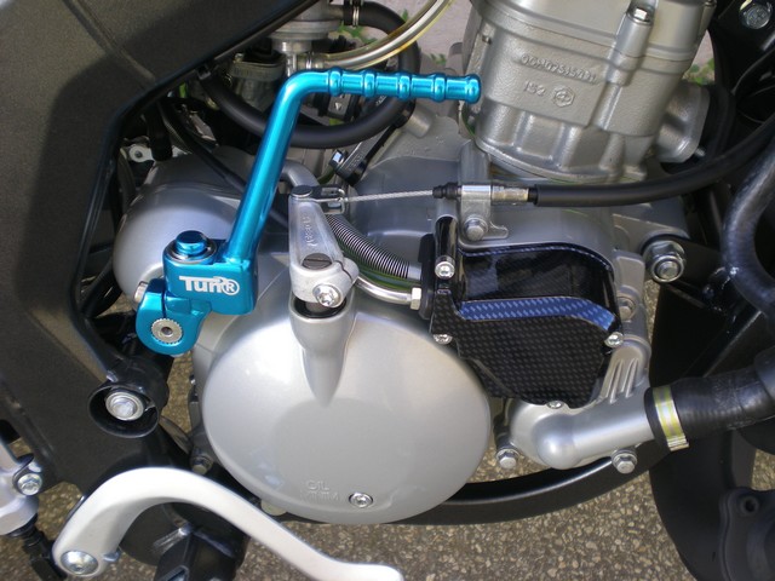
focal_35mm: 44
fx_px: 985
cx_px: 388
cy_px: 290
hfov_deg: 42.9
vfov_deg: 32.9
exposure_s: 1/74.7
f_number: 3.5
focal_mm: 7.4
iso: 50
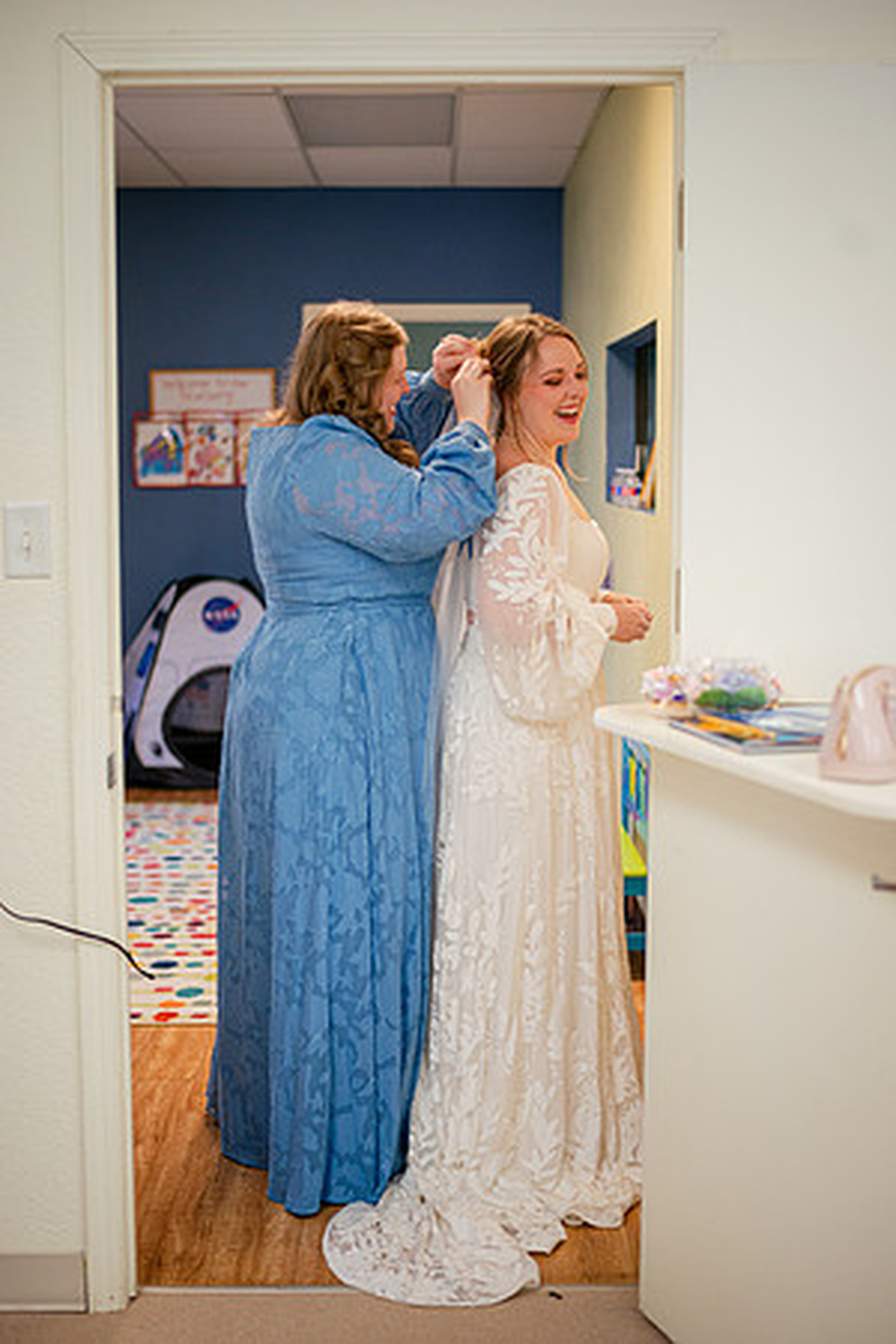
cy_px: 672
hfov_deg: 27.0
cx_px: 448
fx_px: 1867
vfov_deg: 39.6
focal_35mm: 50
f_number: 1.8
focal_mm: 50
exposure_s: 1/500
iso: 800
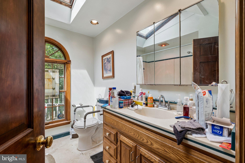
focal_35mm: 15
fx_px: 102
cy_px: 82
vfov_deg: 77.3
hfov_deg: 100.4
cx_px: 122
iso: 250
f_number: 8
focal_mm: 10
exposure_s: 1/20
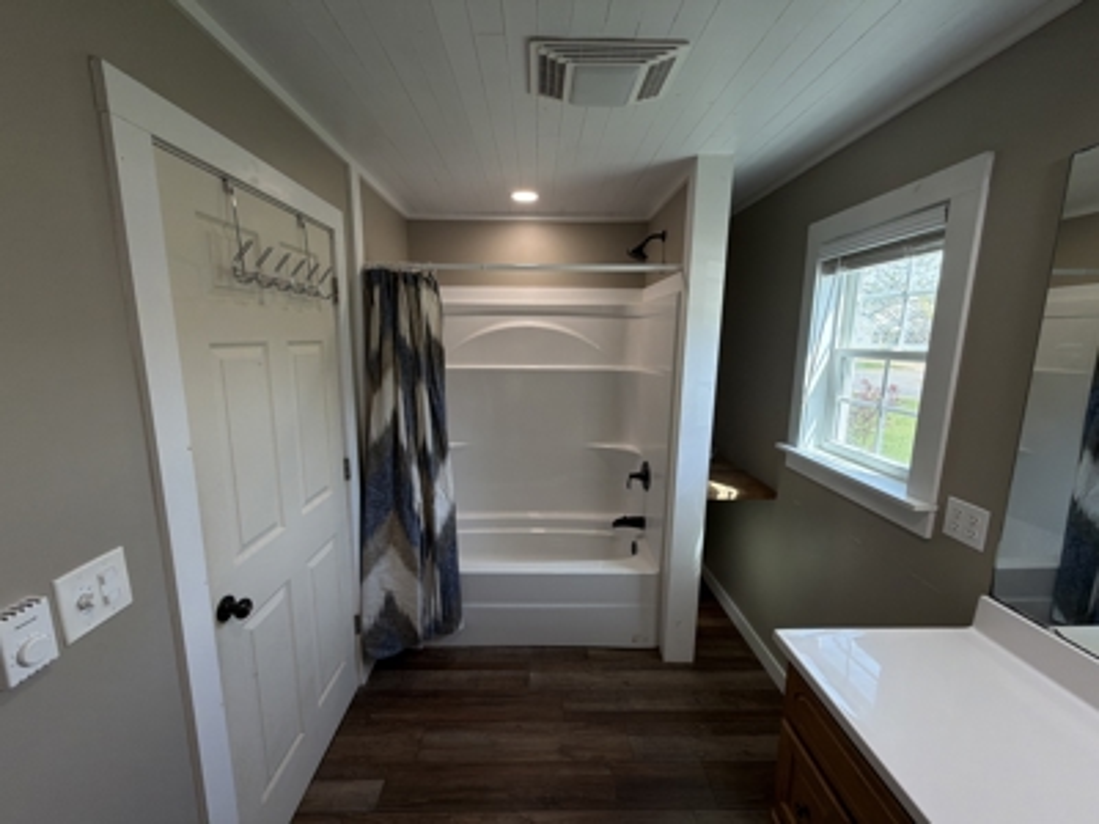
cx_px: 550
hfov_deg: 102.1
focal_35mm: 14
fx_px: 444
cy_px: 412
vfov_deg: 85.7
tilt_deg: -9.9
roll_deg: -0.5
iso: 80
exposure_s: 1/120
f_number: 2.2
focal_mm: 2.22
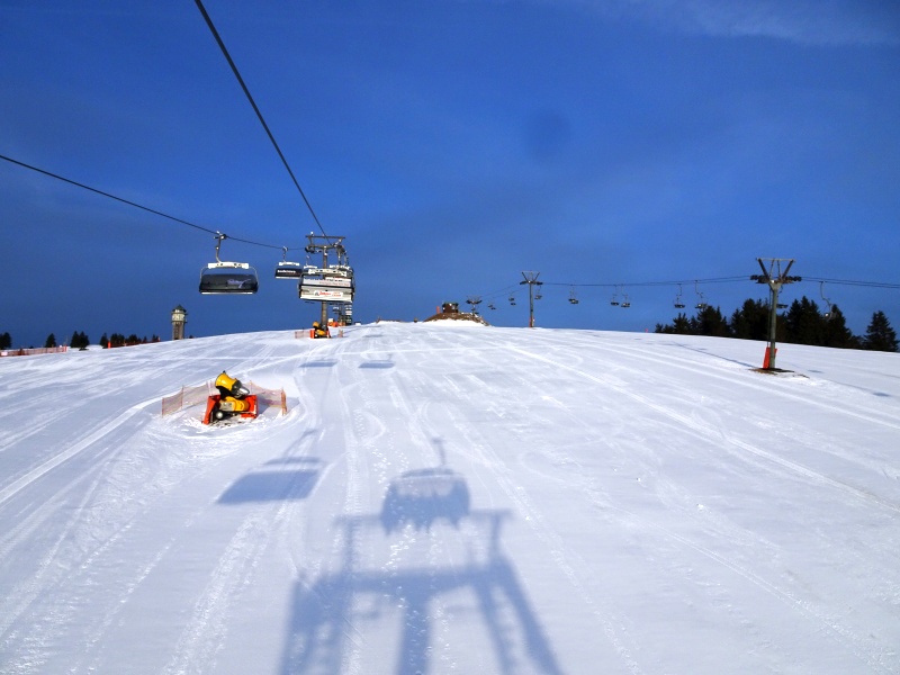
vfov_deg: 56.8
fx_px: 624
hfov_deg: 71.6
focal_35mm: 24
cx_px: 450
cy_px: 338
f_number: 3.5
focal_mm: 4.1
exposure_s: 1/1250
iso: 80
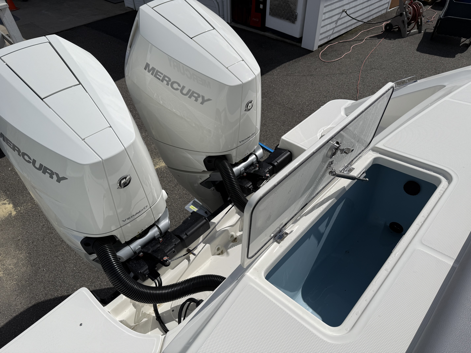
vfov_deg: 56.8
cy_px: 176
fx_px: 327
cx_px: 236
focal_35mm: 24
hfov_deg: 71.6
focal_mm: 6.76
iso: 50
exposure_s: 1/14286
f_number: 1.78
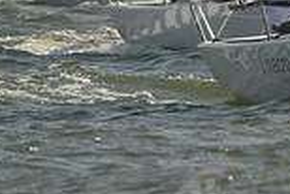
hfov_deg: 1.4
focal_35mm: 1506
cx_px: 443
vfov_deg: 0.9
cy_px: -120
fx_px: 12143
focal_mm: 400
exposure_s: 1/1600
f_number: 8
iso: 280
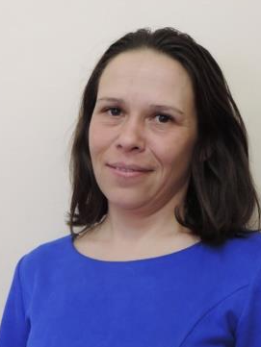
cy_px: 161
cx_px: 133
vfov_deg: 21.1
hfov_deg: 15.9
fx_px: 934
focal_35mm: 93
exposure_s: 1/13
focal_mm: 13.3
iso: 800
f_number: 3.9
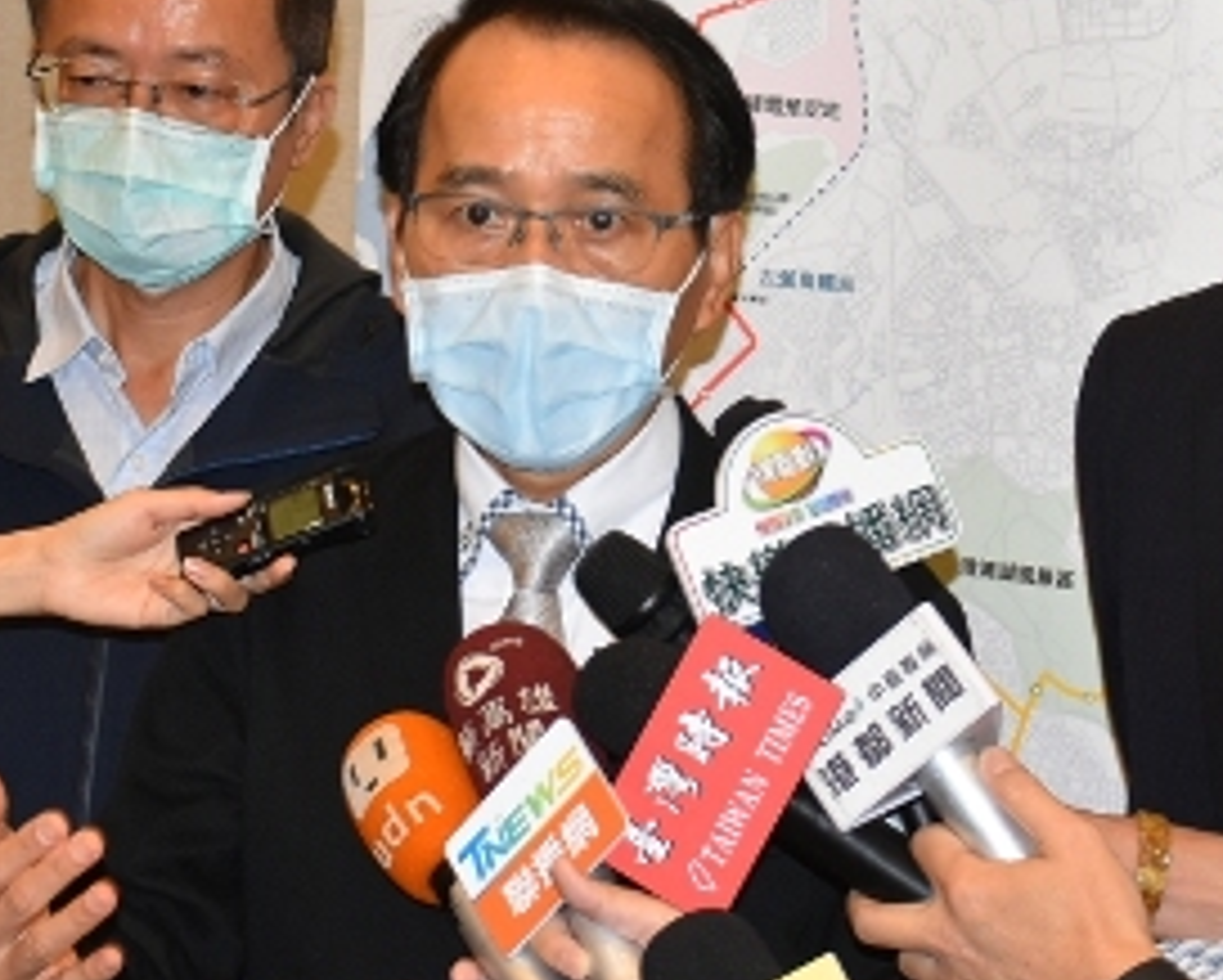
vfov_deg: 12.6
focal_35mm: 122
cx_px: 661
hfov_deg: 15.8
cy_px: 216
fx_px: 4419
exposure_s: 1/60
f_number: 4.2
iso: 800
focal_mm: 38
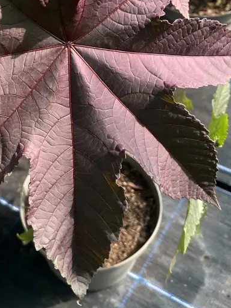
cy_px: 98
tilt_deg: -51.5
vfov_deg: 34.6
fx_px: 490
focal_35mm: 55
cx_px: 75
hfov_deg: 26.4
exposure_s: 1/571
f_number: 1.6
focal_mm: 5.1
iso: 50
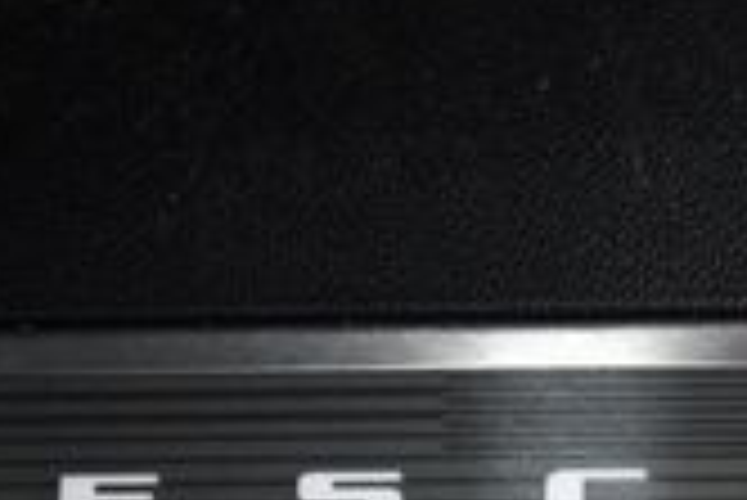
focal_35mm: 104
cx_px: 981
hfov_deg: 18.2
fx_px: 2160
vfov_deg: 12.8
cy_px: 613
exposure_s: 1/100
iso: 3200
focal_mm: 18
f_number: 3.5
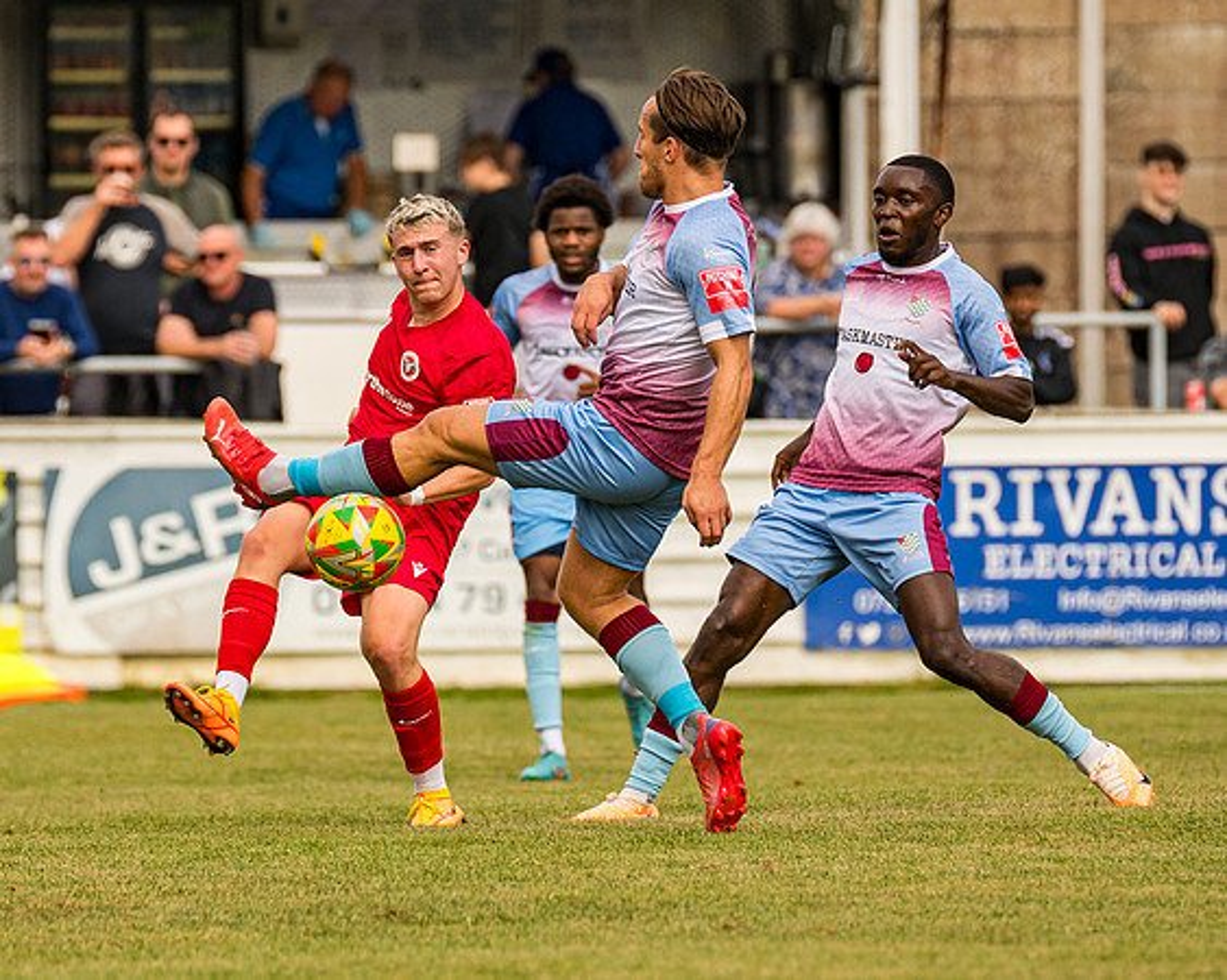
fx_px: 23051
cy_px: 484
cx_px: 245
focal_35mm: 635
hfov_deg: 3.0
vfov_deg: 2.4
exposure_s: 1/4000
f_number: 4
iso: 640
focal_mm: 270
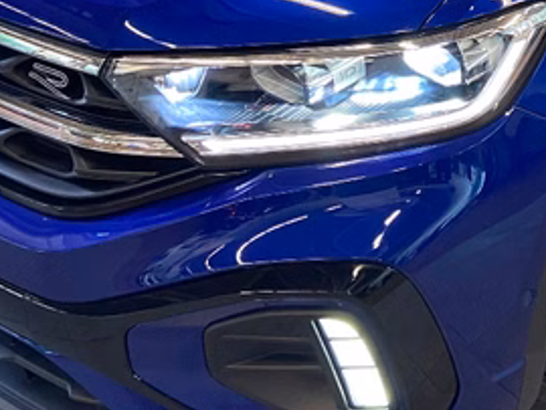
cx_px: 463
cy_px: -83
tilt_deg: -26.1
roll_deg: +1.4
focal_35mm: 77
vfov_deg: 18.2
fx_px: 1216
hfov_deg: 24.8
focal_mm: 4.25
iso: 200
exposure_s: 1/50
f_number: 1.8
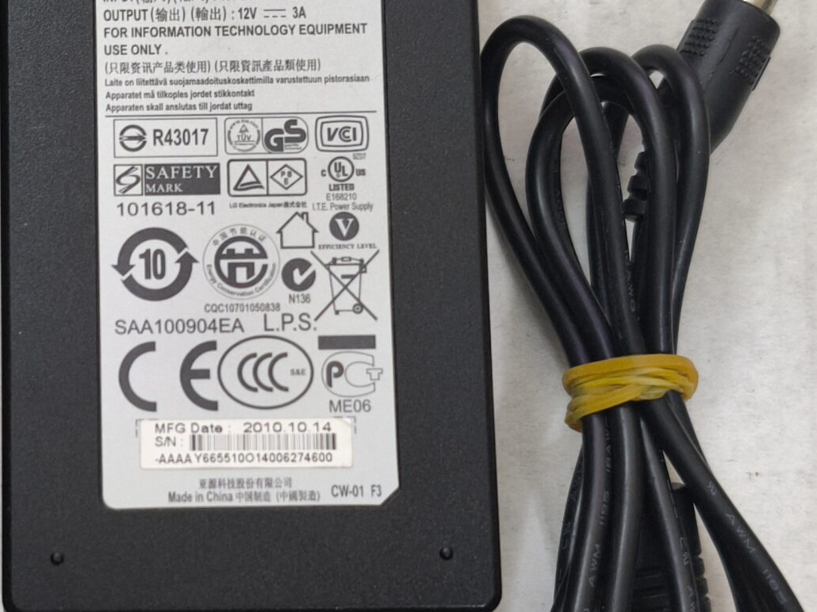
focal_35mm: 87
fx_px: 2053
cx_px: 132
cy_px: 341
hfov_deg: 22.1
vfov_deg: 17.0
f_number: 1.6
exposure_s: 1/50
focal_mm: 6.57
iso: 500
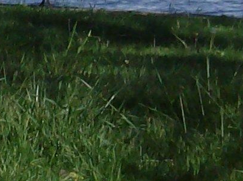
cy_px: -72
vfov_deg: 2.7
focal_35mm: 542
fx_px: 3796
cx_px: -213
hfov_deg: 3.6
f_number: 6.9
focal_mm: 14.1
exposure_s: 1/494
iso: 100
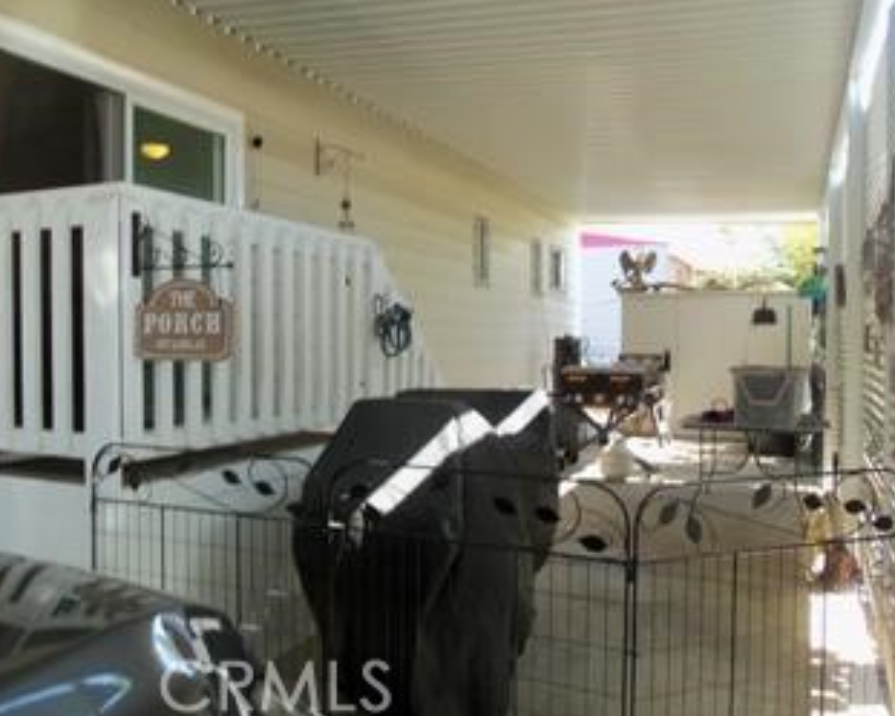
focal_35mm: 31
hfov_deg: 57.2
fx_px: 821
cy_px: 359
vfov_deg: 47.1
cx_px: 456
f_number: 3.4
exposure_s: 1/60
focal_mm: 5.2
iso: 80
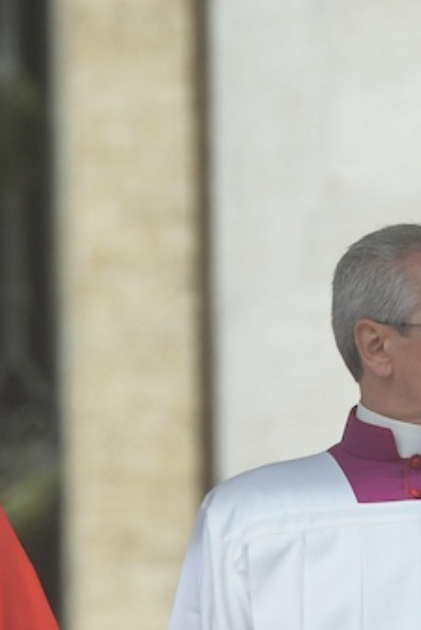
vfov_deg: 0.8
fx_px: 43596
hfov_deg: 0.6
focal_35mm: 2488
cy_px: 668
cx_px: -226
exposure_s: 1/800
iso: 640
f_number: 11
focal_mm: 700
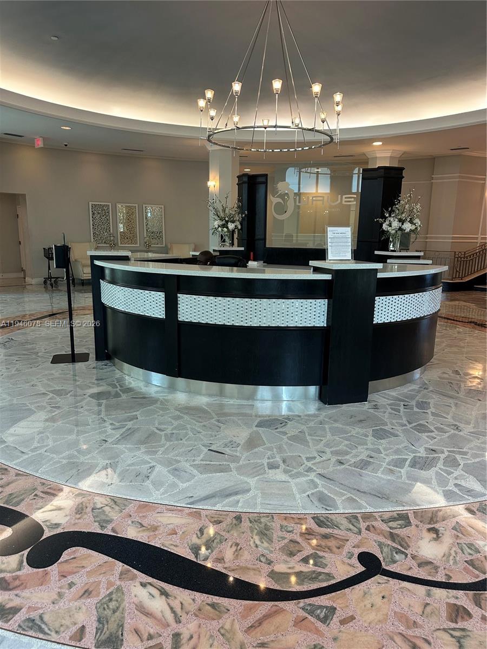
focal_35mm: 24
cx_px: 244
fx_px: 450
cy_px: 324
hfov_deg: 56.8
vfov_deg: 71.6
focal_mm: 6.86
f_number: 1.78
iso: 160
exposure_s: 1/60
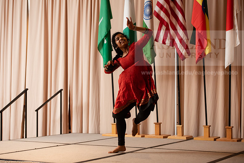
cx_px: 122
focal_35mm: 80
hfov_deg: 25.4
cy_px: 82
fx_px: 542
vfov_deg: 17.1
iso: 2000
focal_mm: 80
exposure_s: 1/160
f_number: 3.5
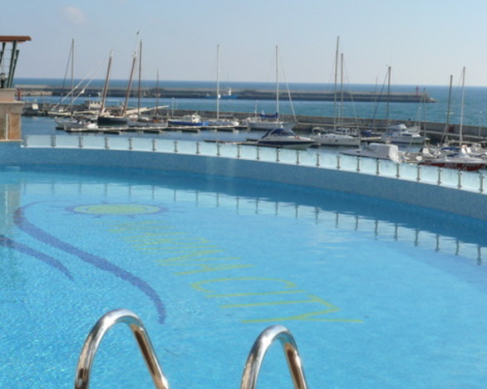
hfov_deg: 23.8
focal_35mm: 80
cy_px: 156
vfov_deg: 19.2
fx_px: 1153
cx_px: 279
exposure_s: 1/500
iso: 100
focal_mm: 11.8
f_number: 5.6
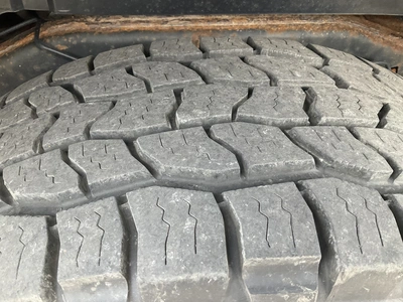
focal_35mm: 29
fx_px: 338
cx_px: 202
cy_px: 151
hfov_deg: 61.7
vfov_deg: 48.2
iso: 50
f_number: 1.8
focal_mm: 3
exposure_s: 1/122
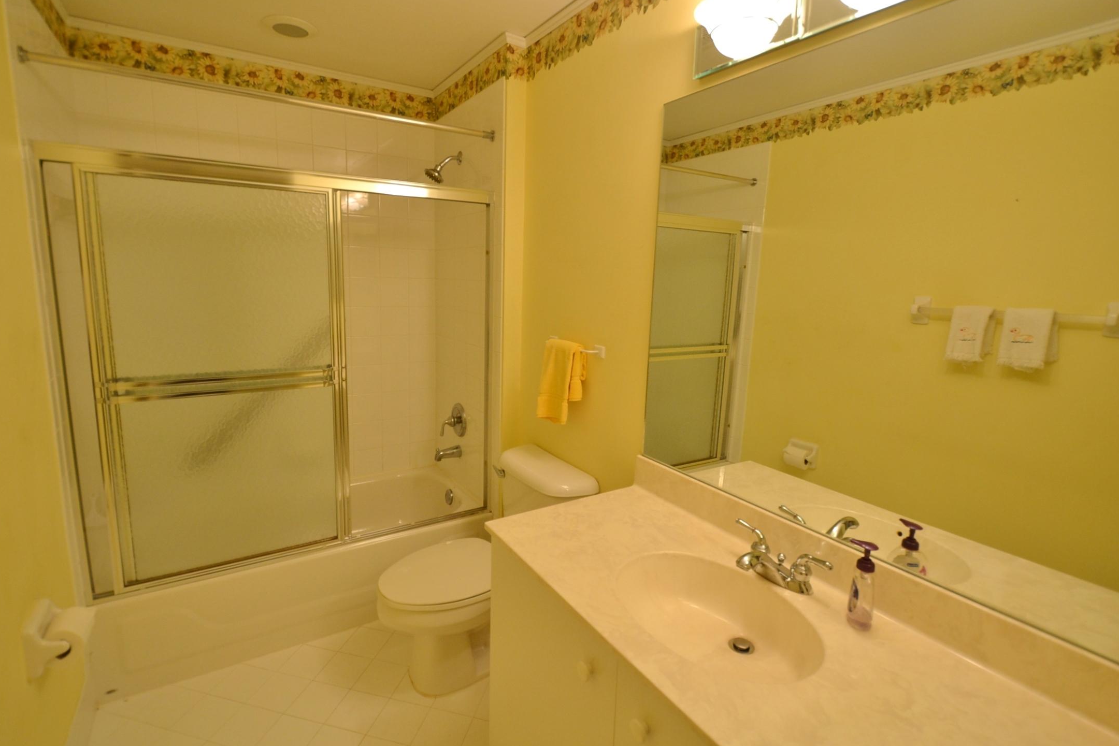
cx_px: 523
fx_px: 497
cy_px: 360
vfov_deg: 73.7
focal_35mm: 16
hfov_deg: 96.6
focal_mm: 10
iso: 400
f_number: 4.5
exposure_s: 1/80
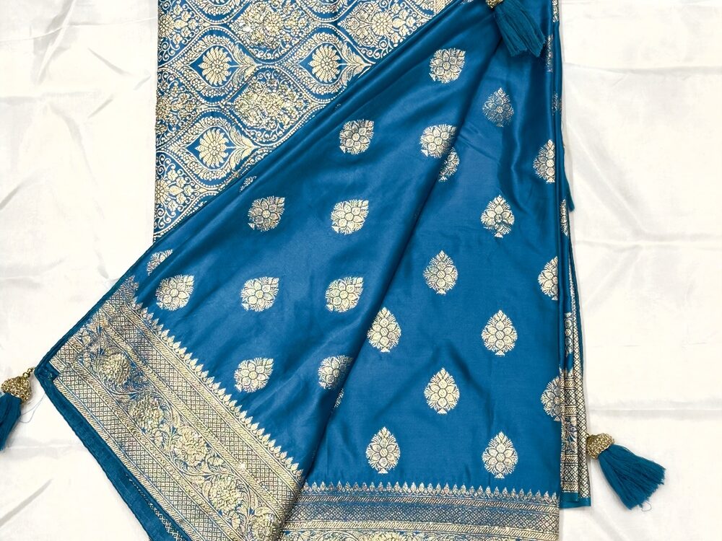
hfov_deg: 39.7
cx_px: 361
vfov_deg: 30.3
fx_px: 1001
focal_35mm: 48
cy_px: 270
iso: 64
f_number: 1.78
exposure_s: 1/388
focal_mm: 6.76
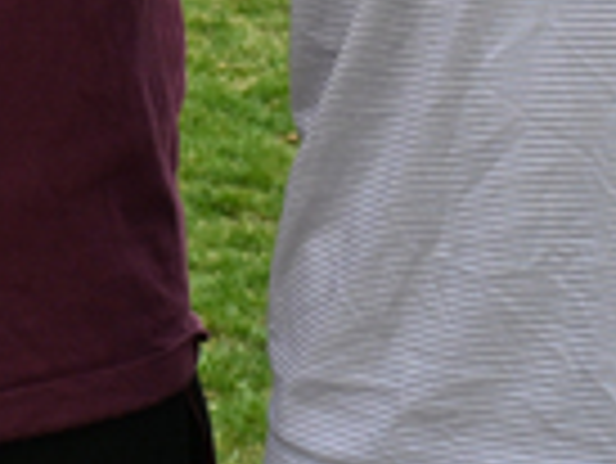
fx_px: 3626
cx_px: -202
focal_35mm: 204
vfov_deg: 6.7
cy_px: -842
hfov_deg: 9.5
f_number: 5.6
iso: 200
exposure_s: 1/500
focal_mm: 21.5
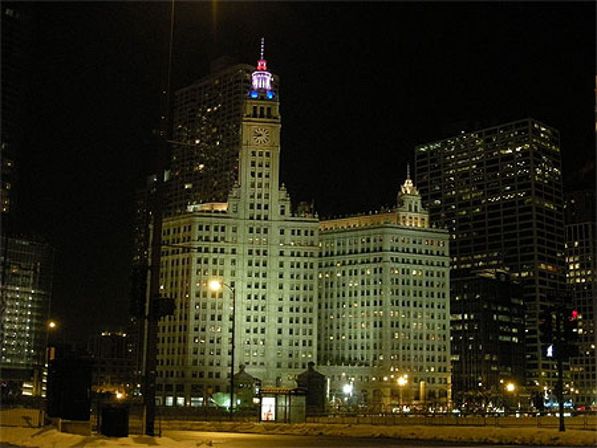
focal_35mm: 49
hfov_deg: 38.9
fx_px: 846
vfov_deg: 29.7
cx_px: 298
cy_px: 224
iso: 400
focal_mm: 7.9
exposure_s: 1/18.3
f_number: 3.2
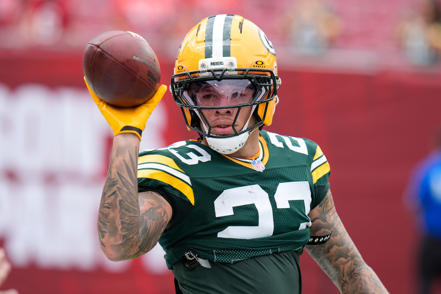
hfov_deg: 5.2
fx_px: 4898
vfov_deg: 3.4
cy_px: 147
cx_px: 220
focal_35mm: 400
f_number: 4.5
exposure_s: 1/1250
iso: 400
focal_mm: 400
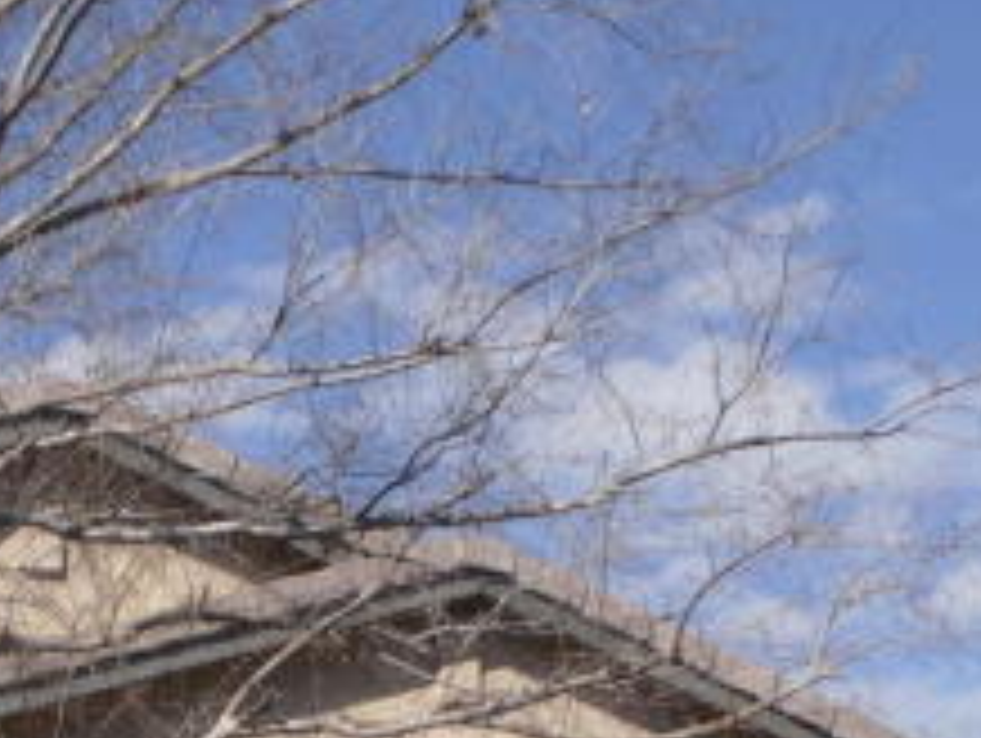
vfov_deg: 6.9
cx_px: 0
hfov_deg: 9.3
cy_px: 1386
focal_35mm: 211
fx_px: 5986
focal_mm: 6.3
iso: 80
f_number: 8.2
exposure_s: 1/224
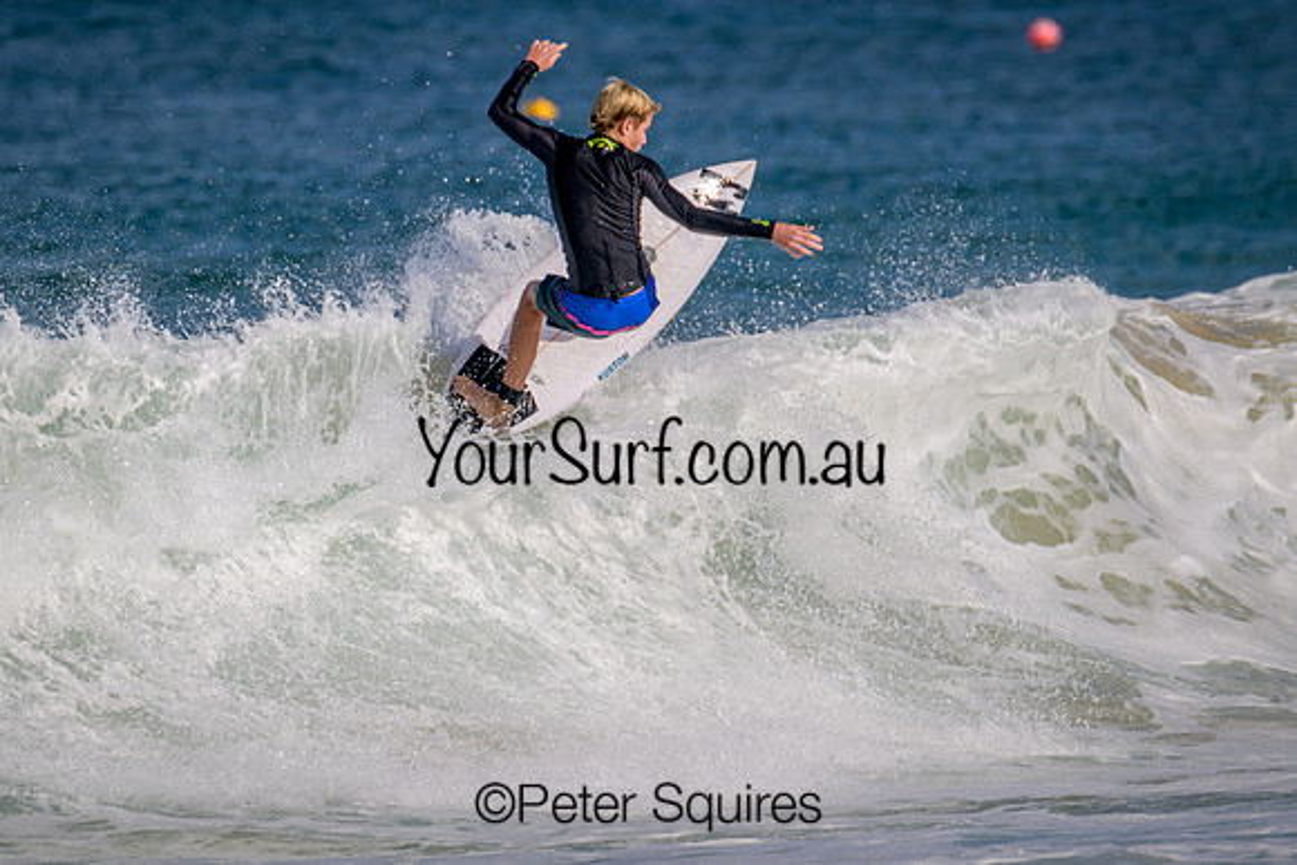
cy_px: 478
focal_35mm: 763
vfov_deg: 1.8
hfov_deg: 2.7
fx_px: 27486
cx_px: 580
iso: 400
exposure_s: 1/2000
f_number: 11
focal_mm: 690
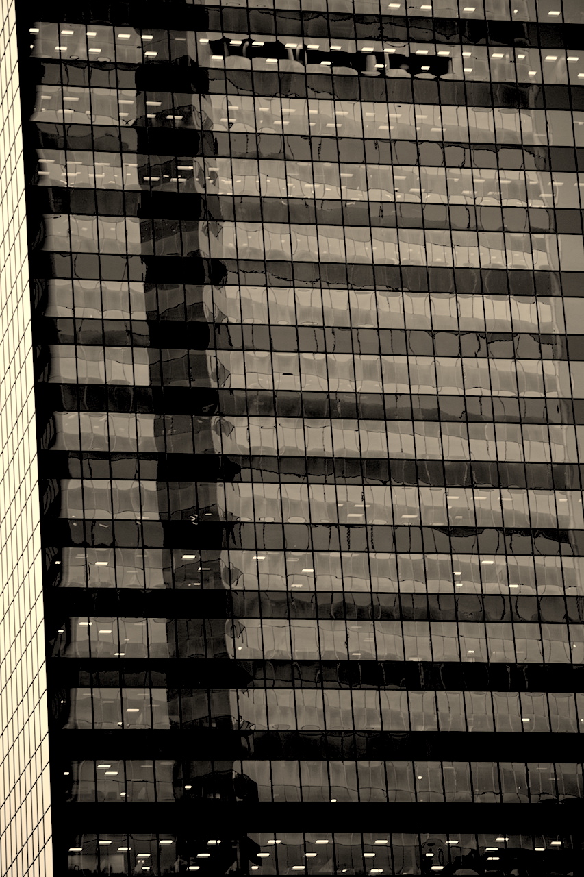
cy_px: 438
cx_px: 292
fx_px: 3578
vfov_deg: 14.0
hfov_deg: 9.3
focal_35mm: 147
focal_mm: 98
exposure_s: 1/80
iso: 400
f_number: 4.5
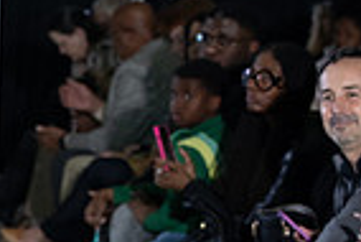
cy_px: 315
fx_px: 3272
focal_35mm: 326
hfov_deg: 6.2
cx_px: -343
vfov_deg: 4.2
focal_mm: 80
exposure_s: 1/160
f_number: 5
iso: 1250
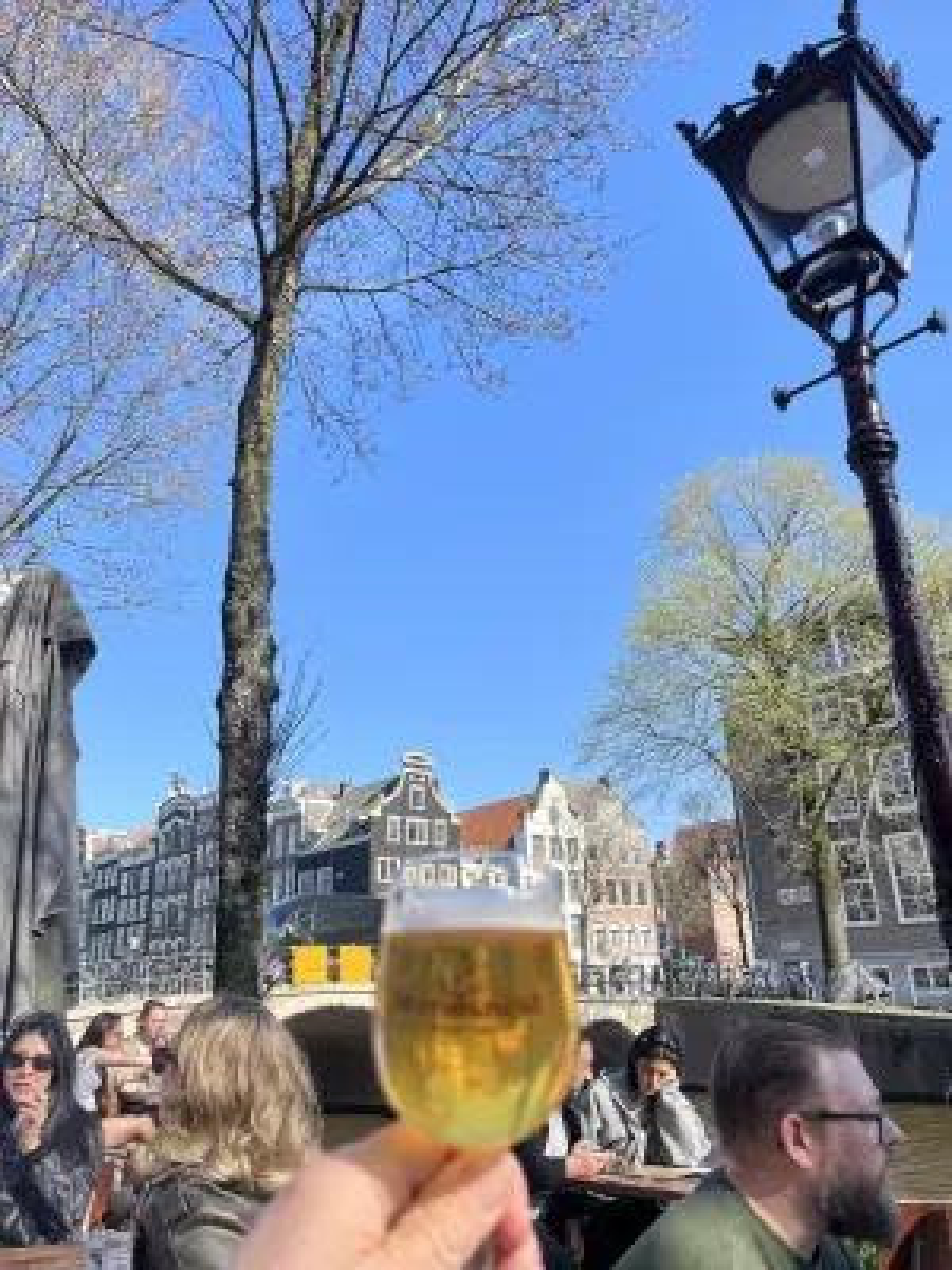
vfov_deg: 67.3
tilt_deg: +19.7
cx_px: 476
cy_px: 635
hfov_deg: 53.1
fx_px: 953
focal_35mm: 26
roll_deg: +1.3
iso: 50
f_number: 1.6
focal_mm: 5.1
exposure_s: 1/1862
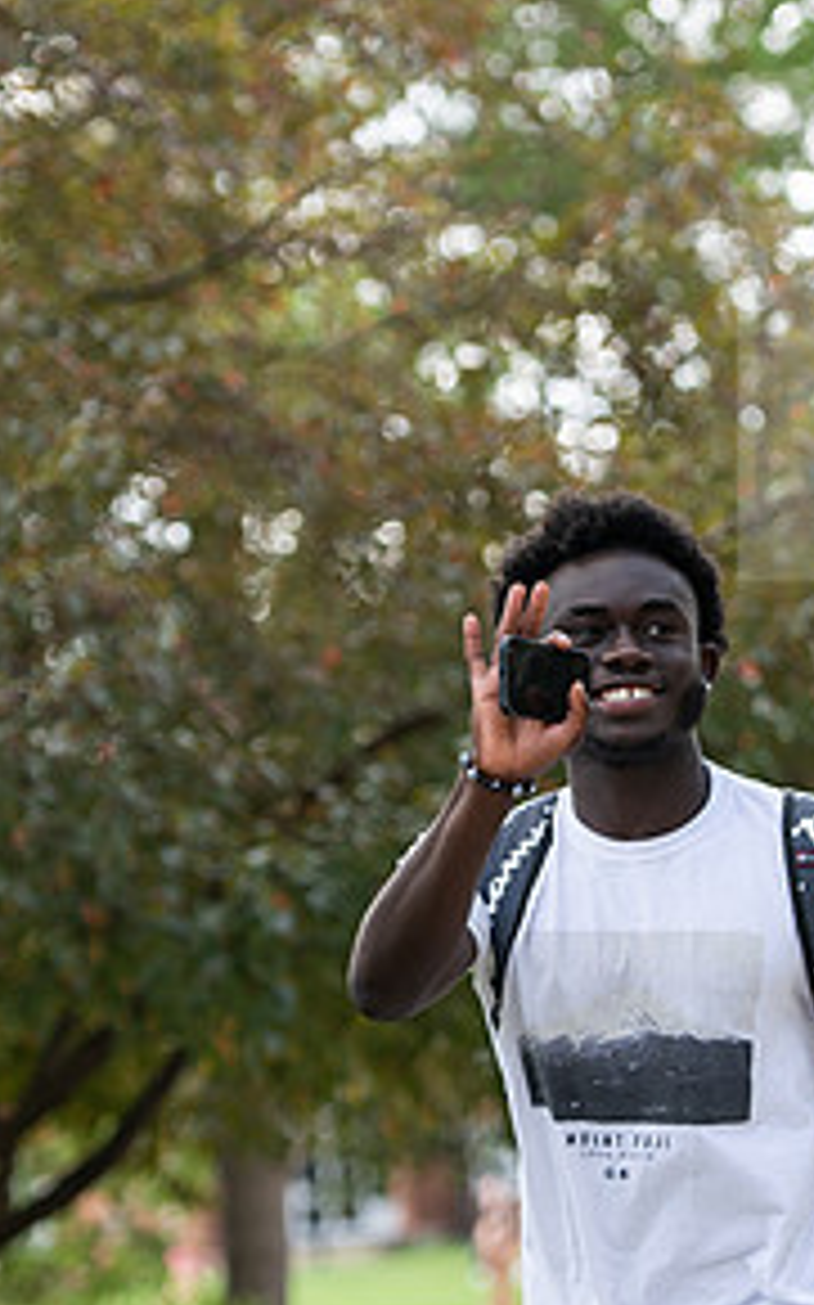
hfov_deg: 6.8
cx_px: 603
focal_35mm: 194
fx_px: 6893
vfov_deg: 10.8
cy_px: 749
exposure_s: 1/320
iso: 160
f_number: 3.2
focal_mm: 95
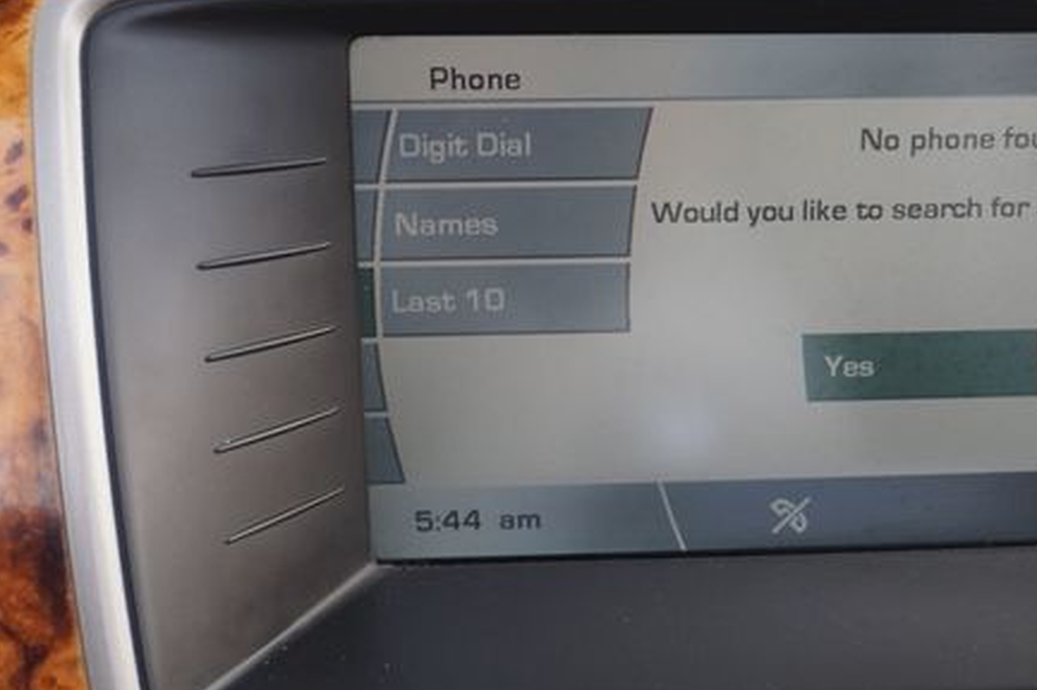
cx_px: 747
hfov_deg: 28.2
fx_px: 2044
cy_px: 292
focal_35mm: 71
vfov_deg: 19.1
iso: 125
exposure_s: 1/60
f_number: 5
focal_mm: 32
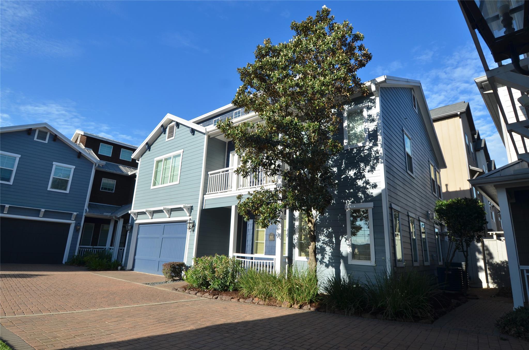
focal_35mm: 18
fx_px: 264
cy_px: 175
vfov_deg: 67.1
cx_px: 264
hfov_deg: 90.1
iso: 100
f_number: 8
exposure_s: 1/250
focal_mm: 12
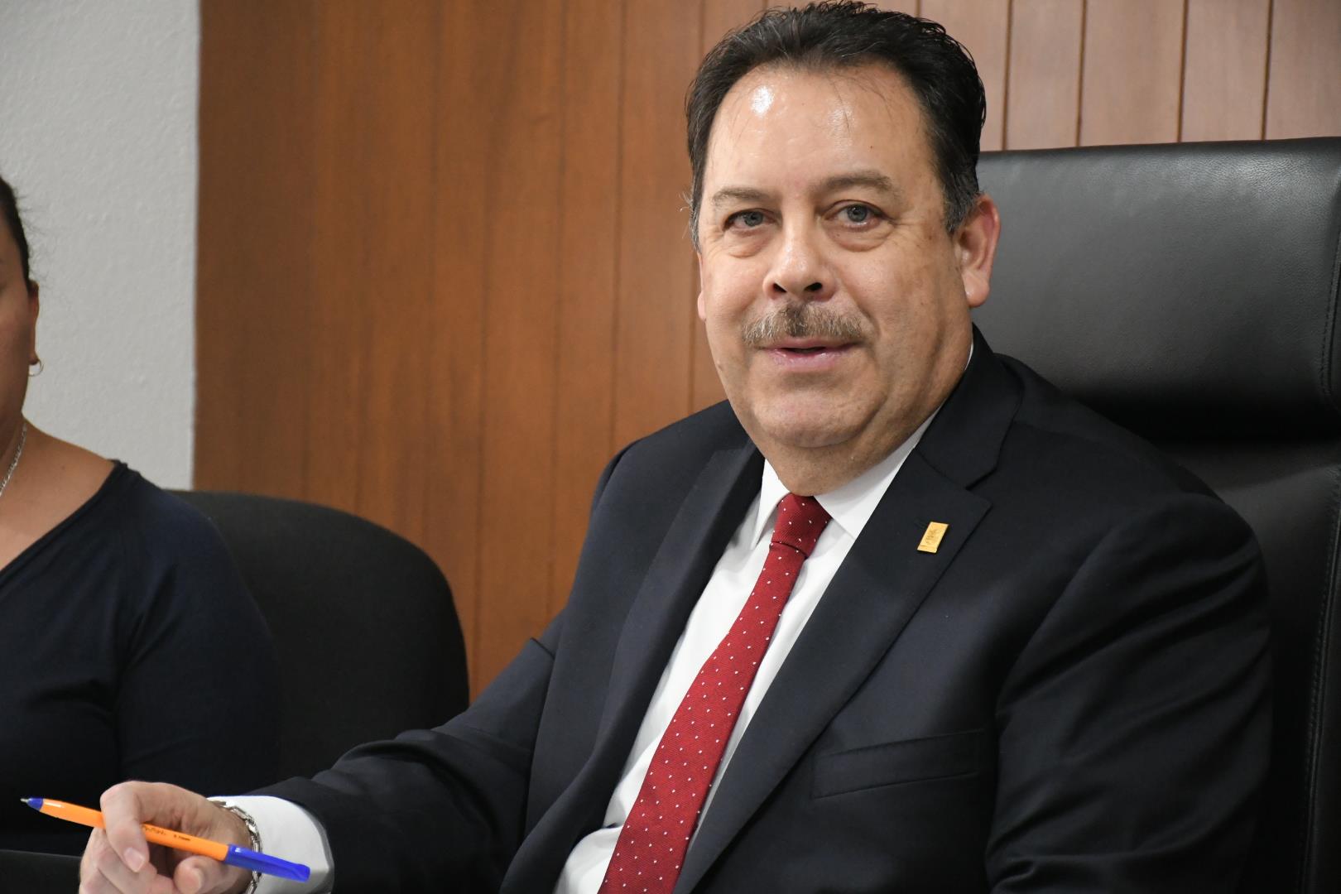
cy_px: 447
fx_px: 4172
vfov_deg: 12.2
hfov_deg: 18.3
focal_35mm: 112
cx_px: 670
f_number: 5.6
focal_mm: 75
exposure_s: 1/100
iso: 5000
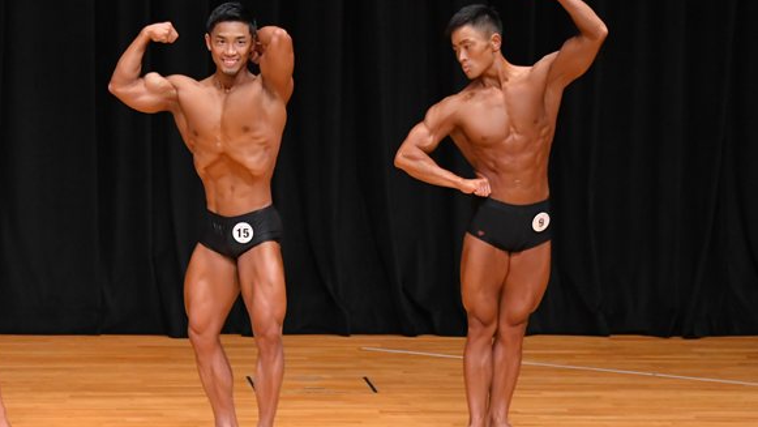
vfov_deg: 4.0
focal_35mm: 303
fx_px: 6091
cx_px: 267
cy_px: 222
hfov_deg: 7.1
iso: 4000
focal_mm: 145
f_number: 5.6
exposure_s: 1/400
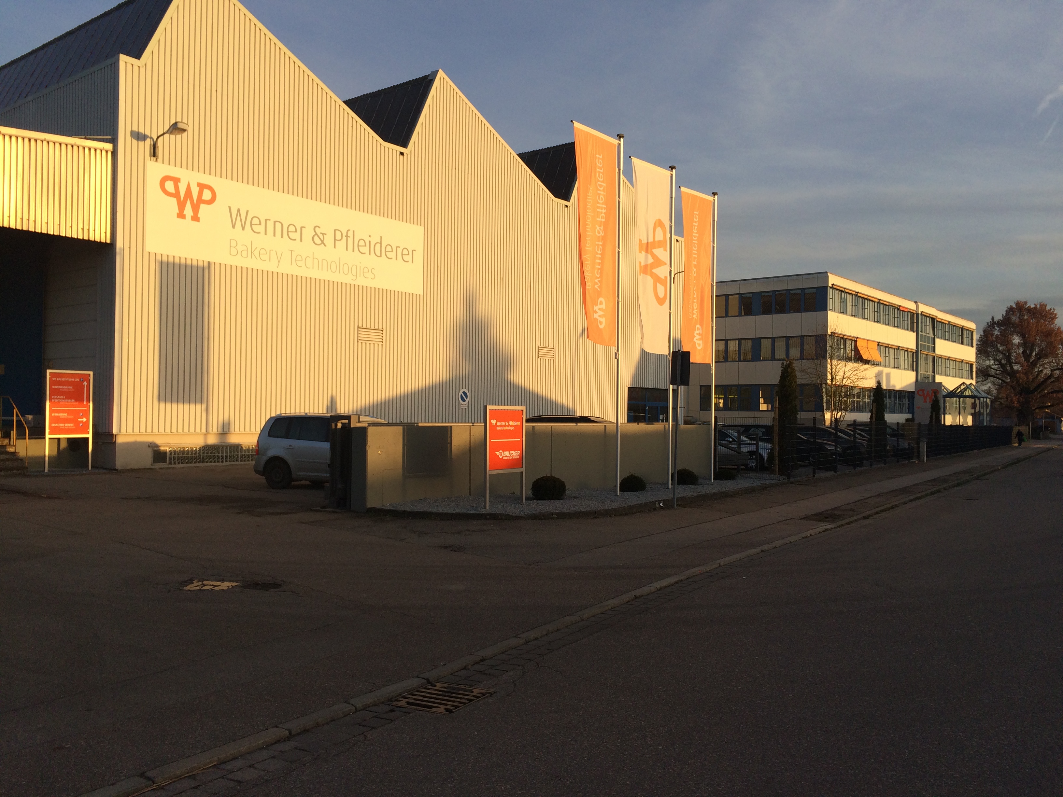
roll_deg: +0.0
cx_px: 532
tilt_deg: +0.9
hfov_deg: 61.7
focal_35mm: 29
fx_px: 891
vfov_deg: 48.2
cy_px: 398
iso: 32
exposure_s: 1/838
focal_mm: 4.15
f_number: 2.2
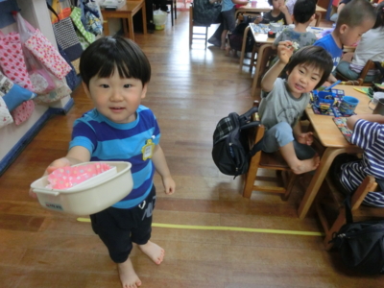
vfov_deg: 56.8
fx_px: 266
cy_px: 144
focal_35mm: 24
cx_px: 192
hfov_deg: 71.6
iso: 500
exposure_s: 1/125
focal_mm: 4.24
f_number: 3
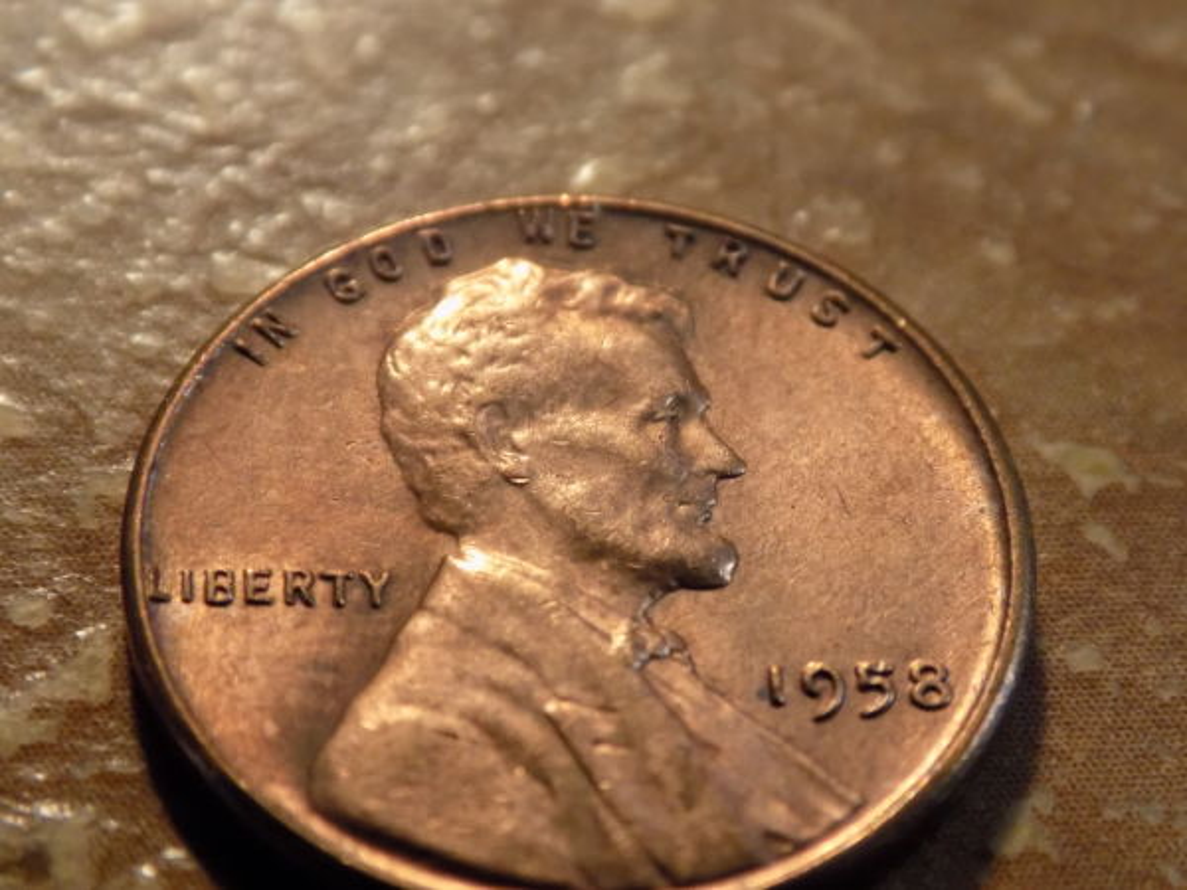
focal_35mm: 97
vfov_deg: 15.2
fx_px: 3326
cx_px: 594
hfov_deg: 20.2
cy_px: 445
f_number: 4.6
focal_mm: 17.2
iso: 400
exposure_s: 1/4
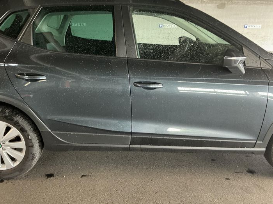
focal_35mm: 32
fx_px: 252
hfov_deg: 56.8
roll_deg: -1.1
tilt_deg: -16.0
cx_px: 136
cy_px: 104
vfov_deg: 44.2
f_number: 1.8
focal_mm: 3
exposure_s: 1/50
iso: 250
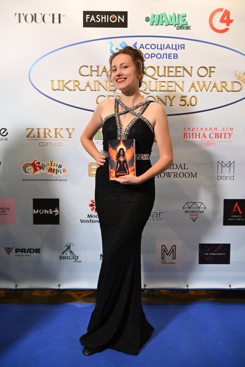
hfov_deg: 37.9
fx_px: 357
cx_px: 122
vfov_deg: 54.4
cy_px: 184
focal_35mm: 35
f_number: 3.2
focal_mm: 35
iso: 1250
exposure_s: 1/125
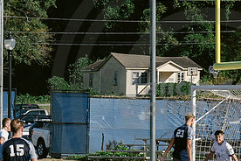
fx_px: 2222
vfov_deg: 4.1
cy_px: 160
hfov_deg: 6.2
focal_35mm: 332
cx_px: 191
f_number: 5.6
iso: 640
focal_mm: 70
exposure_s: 1/2500
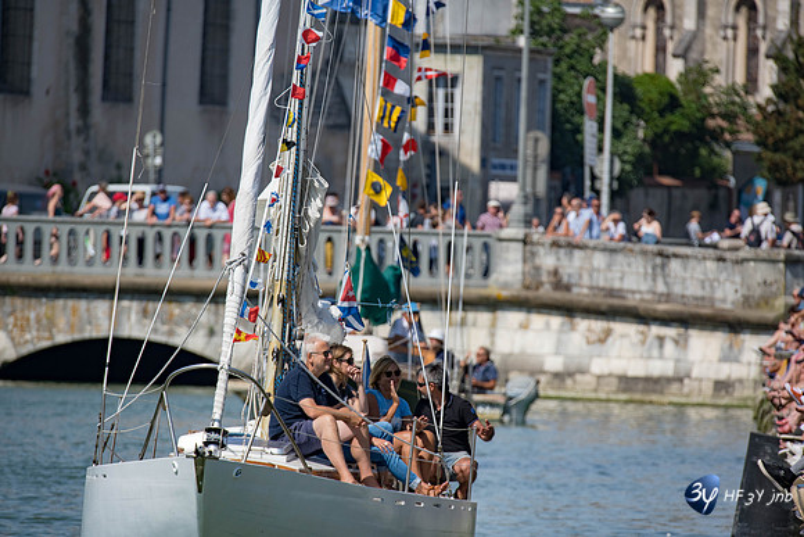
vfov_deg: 2.3
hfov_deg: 3.4
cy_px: 268
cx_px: 402
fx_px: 13403
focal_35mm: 600
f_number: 11
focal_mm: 600
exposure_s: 1/800
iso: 400
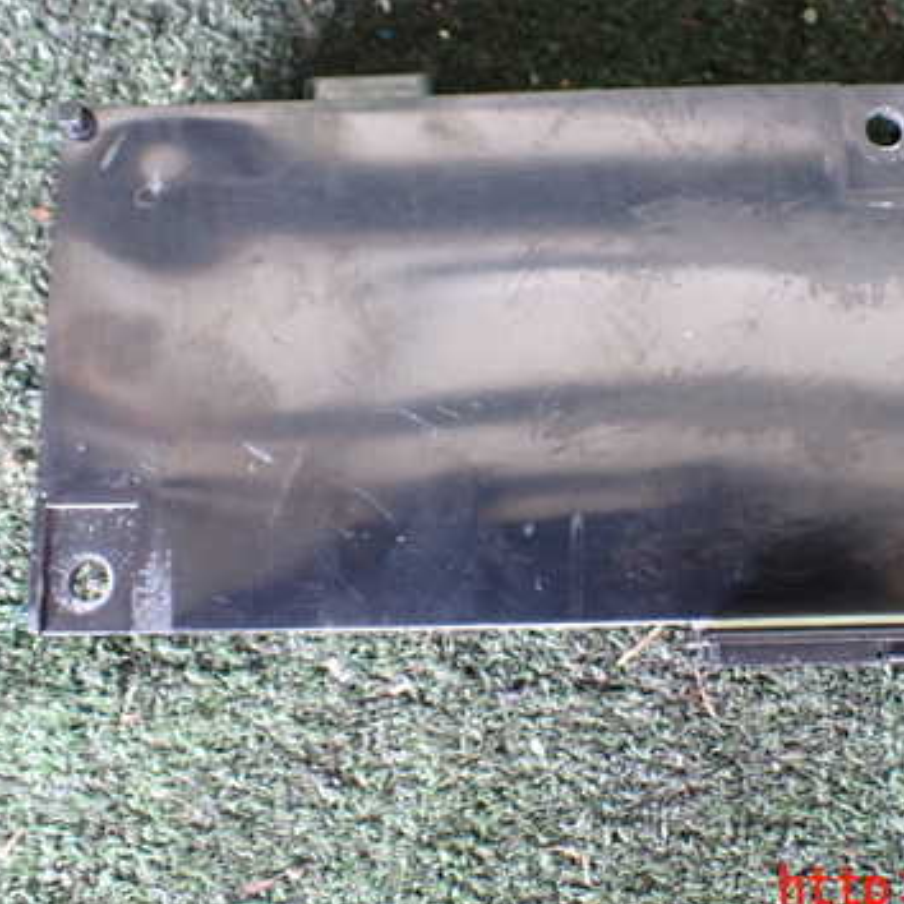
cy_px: 347
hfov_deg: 37.2
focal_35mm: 45
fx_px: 1330
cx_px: 590
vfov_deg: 37.4
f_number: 2.3
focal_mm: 5.4
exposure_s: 1/30
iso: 1000
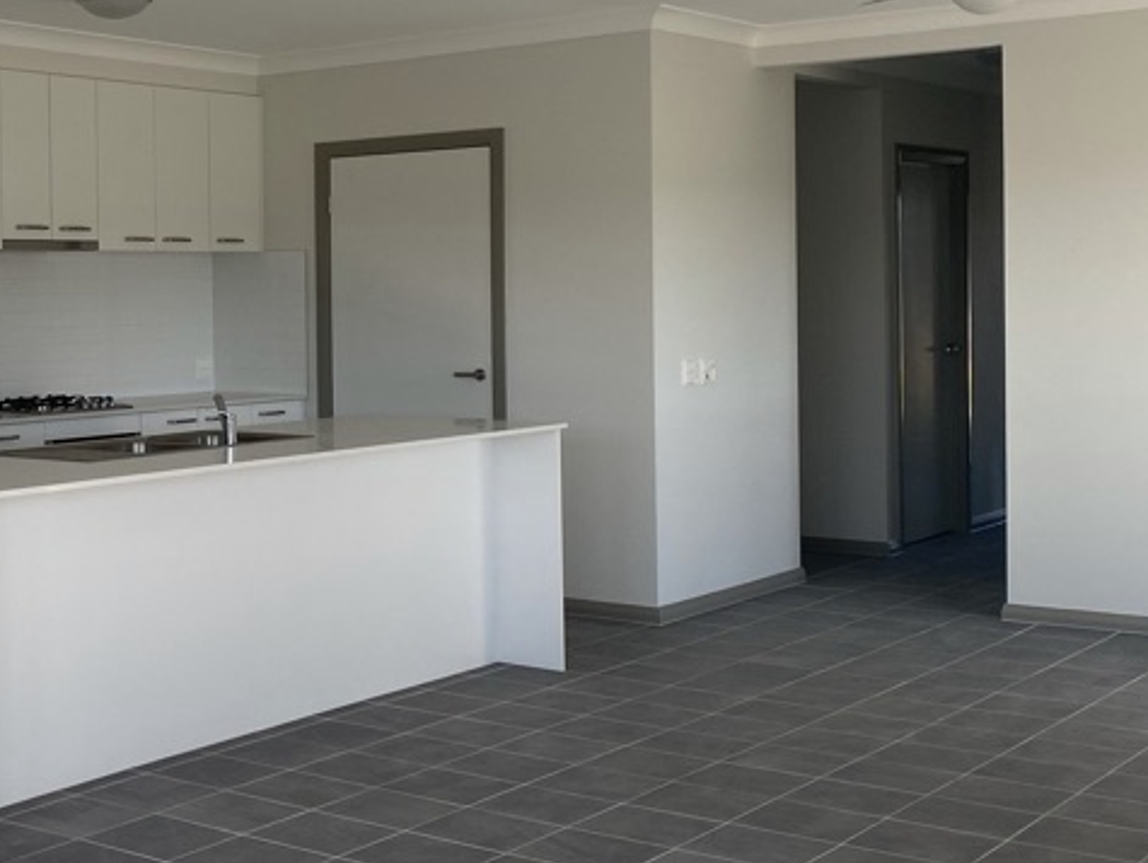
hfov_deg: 32.8
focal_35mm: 56
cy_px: 293
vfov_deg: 26.0
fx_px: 1859
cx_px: 138
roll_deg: +0.3
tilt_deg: -2.9
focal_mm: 4.25
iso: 32
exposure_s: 1/285
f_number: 1.8
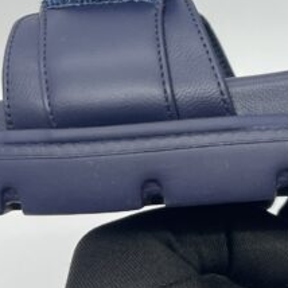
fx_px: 1035
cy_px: 57
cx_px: 316
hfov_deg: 15.4
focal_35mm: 110
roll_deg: +1.5
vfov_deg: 15.7
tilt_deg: -39.3
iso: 40
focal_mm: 5.7
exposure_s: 1/100
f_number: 1.5
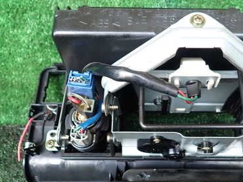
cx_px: 155
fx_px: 288
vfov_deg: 35.1
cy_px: 90
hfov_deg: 45.3
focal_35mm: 41
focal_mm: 4.5
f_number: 2
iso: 200
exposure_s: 1/60
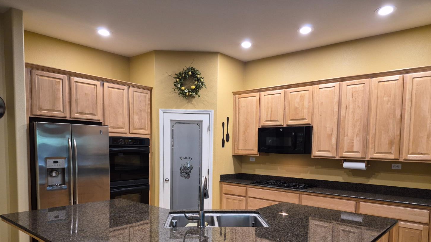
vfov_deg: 43.6
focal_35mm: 26
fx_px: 297
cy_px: 167
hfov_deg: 71.9
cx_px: 223
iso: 500
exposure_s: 1/120
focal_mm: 5.4
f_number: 1.8
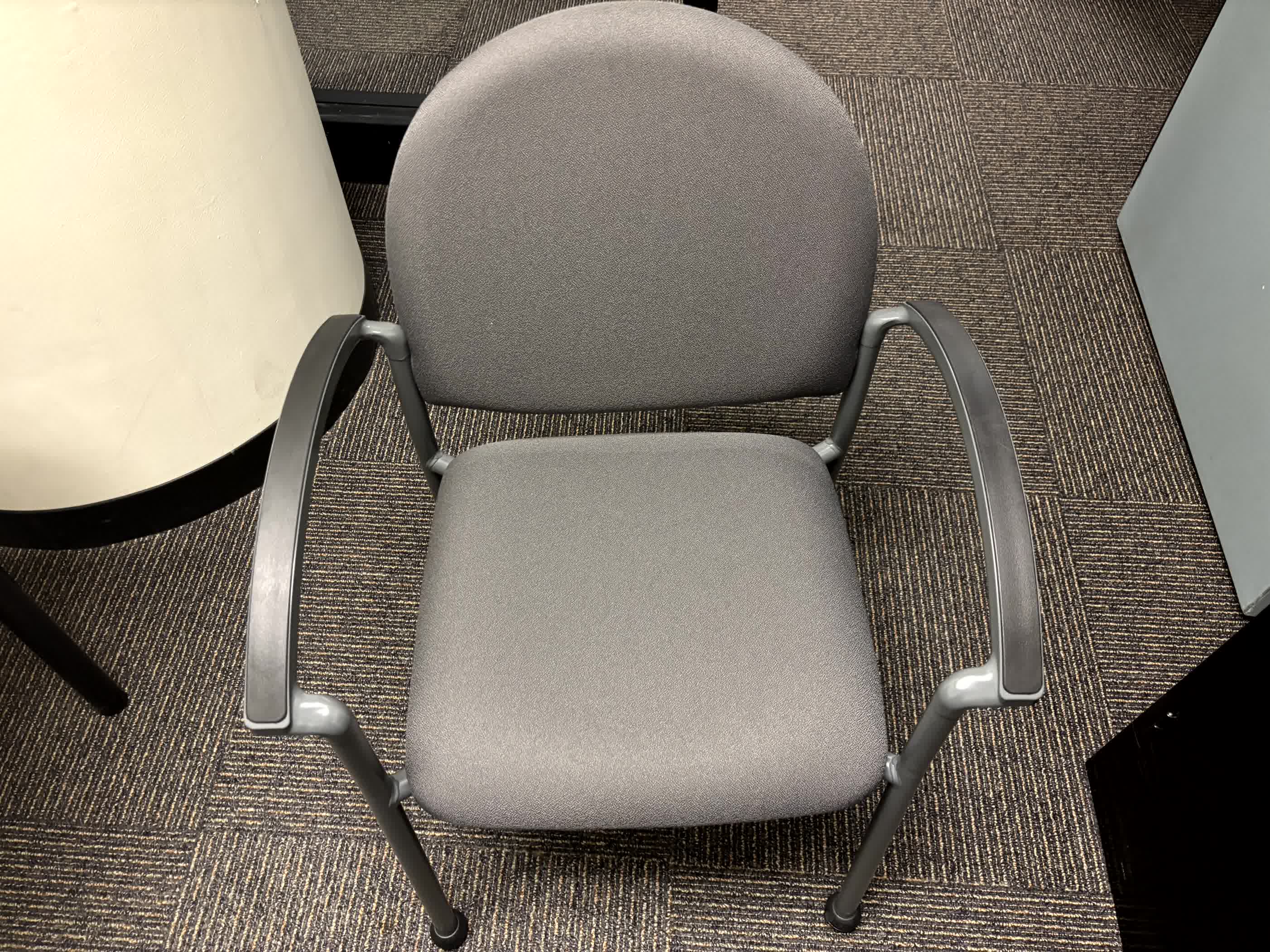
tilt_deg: -52.3
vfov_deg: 53.1
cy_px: 476
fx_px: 954
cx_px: 635
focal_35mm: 26
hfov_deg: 67.3
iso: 500
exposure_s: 1/30
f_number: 1.6
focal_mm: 5.96
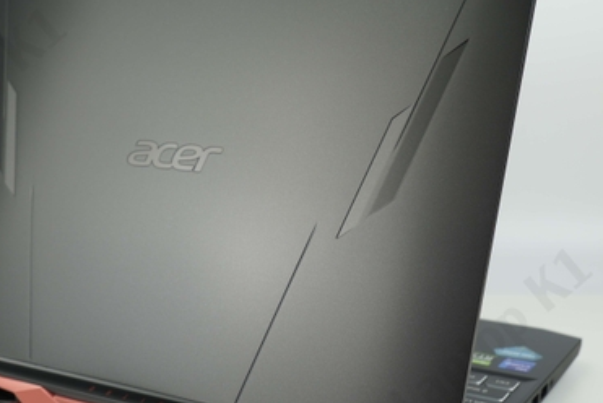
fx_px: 1056
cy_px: 231
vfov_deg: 21.6
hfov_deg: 31.7
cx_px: 229
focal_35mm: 63
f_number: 4.5
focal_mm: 26
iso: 100
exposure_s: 1/40
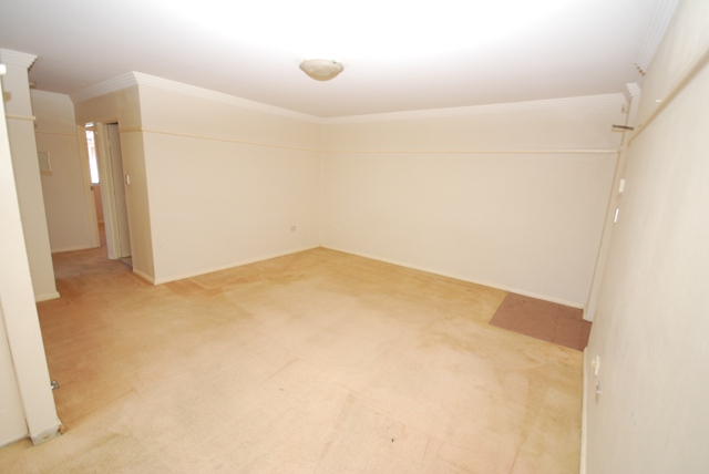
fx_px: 296
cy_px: 237
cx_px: 354
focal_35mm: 15
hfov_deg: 100.3
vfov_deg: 77.4
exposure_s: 1/60
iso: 400
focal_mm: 10
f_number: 4
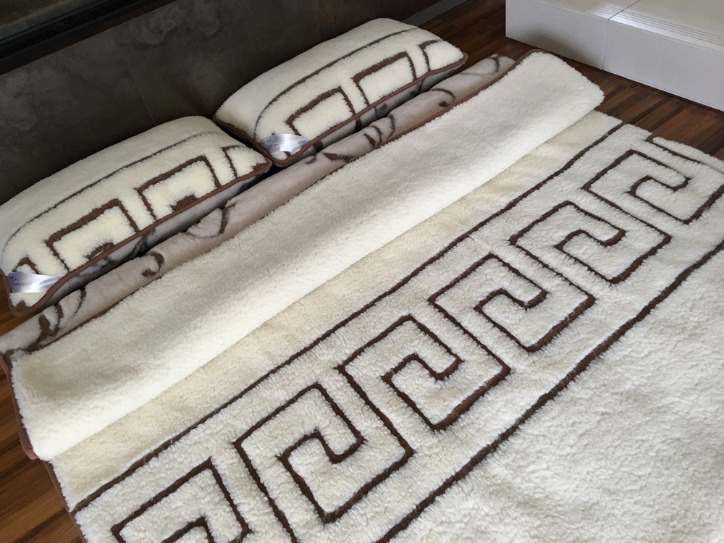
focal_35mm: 29
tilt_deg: -46.5
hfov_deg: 61.7
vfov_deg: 48.2
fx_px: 607
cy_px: 272
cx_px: 362
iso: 125
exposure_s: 1/33
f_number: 2.2
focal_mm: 4.15
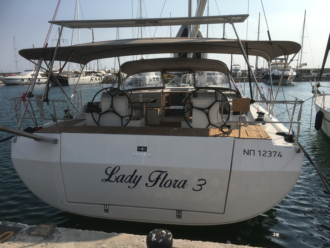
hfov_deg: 61.7
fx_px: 276
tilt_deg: -11.8
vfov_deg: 48.2
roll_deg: +1.6
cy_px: 124
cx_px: 165
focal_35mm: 29
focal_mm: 4.15
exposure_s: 1/2404
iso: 25
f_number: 2.2
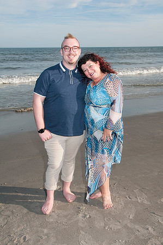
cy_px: 122
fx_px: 255
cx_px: 82
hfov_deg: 35.4
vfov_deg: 51.3
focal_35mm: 38
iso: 100
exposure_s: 1/250
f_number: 11
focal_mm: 25
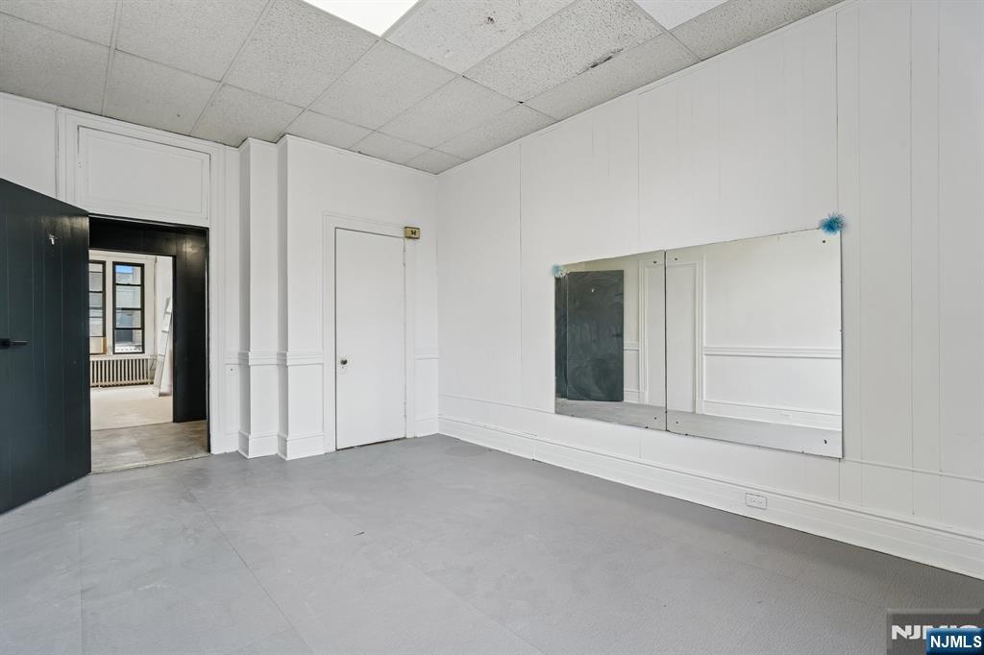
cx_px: 492
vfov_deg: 73.7
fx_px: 437
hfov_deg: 96.8
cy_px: 328
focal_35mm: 16
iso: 400
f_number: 8
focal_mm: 16
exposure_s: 1/15
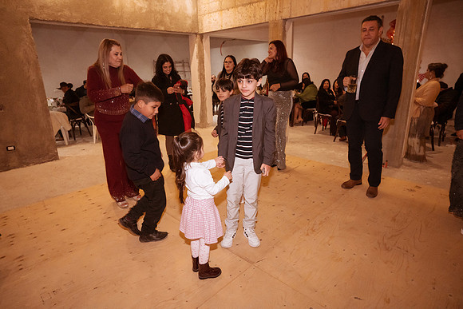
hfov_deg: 84.0
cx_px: 232
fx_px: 257
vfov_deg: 62.0
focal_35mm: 20
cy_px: 154
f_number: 6.3
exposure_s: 1/80
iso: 3200
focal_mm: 20
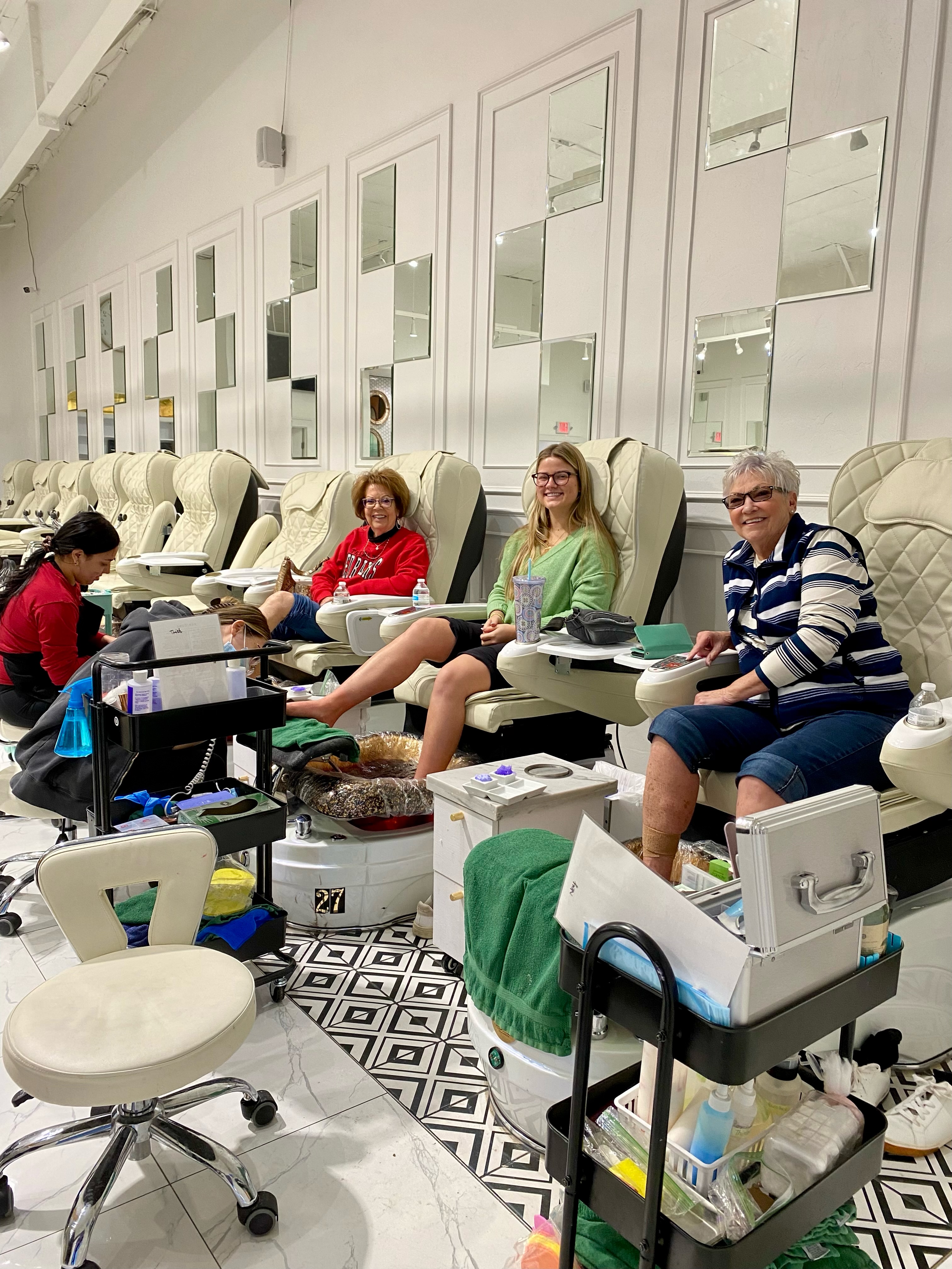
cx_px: 476
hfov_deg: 53.1
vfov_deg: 67.3
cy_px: 634
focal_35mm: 26
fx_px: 953
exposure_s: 1/60
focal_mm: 4.25
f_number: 1.8
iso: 80
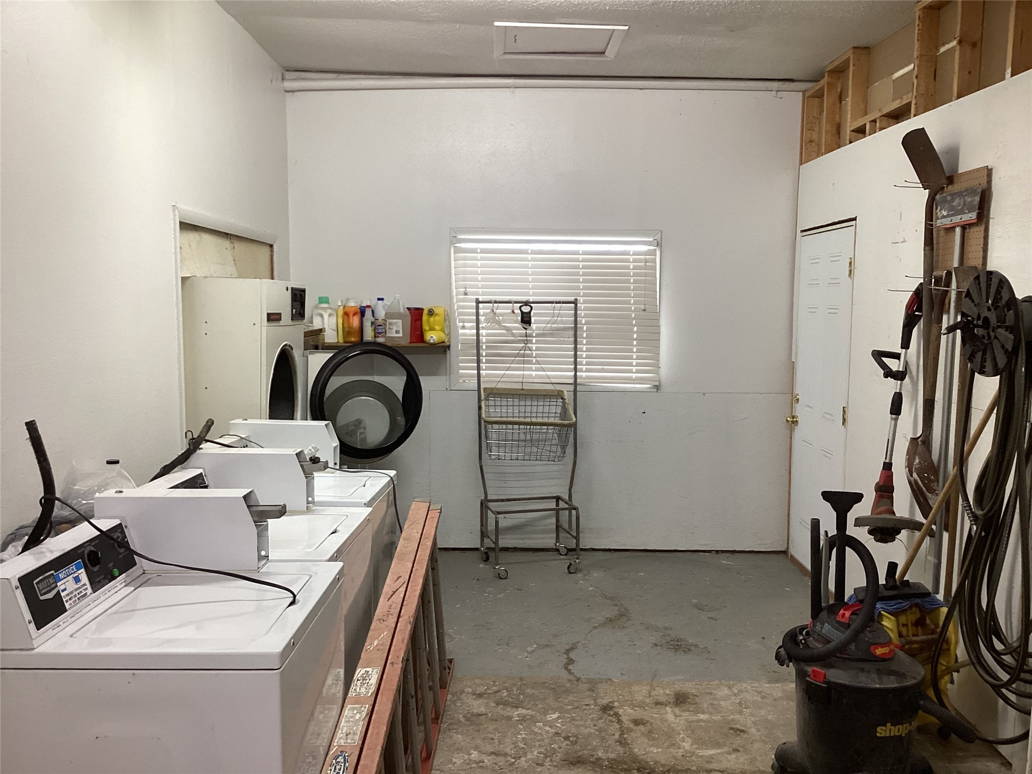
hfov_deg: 58.4
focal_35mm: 31
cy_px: 387
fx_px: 924
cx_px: 516
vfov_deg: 45.4
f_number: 2.4
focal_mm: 3.3
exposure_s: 1/60
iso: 125
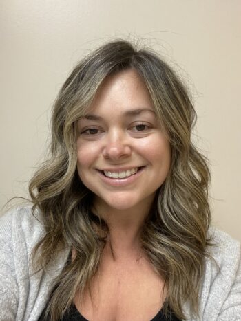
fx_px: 279
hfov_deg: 46.8
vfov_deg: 60.0
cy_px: 160
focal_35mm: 30
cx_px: 120
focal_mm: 2.71
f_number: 2.2
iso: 250
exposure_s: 1/60
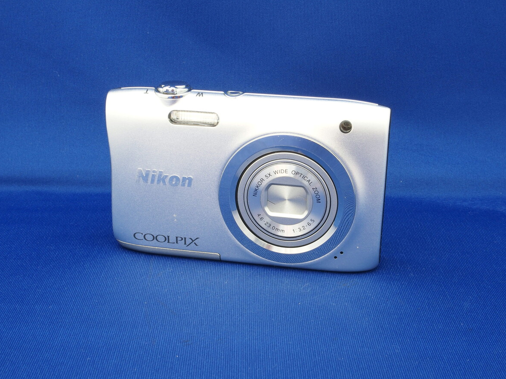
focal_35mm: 51
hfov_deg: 37.5
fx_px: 745
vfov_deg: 28.6
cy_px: 192
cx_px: 248
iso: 100
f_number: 8
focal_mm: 10.8
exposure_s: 1
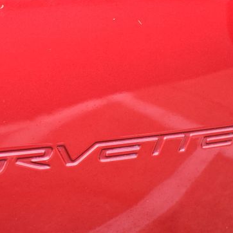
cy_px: 124
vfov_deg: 24.7
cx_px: 71
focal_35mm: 70
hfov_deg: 24.6
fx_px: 531
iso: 400
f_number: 7.1
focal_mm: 31
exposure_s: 1/40
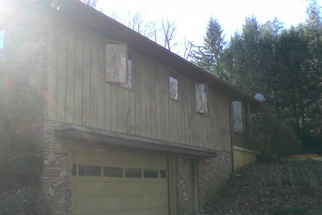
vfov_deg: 28.7
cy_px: 106
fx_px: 420
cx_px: 133
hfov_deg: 41.8
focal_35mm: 47
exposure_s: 1/160
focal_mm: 6.3
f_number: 3.1
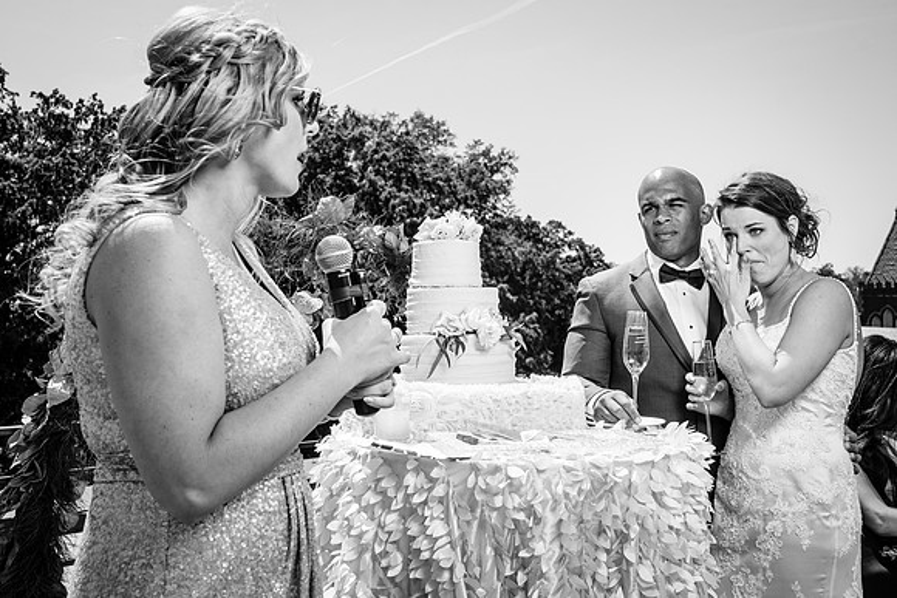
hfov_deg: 46.3
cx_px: 420
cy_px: 242
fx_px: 1048
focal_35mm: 42
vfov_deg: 31.8
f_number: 7.1
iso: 50
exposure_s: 1/250
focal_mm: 35
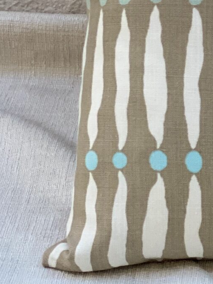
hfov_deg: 7.3
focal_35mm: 197
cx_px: 387
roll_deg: -1.6
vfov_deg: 10.0
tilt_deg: -23.3
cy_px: 6
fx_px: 1616
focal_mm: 6
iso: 160
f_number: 2
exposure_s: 1/122
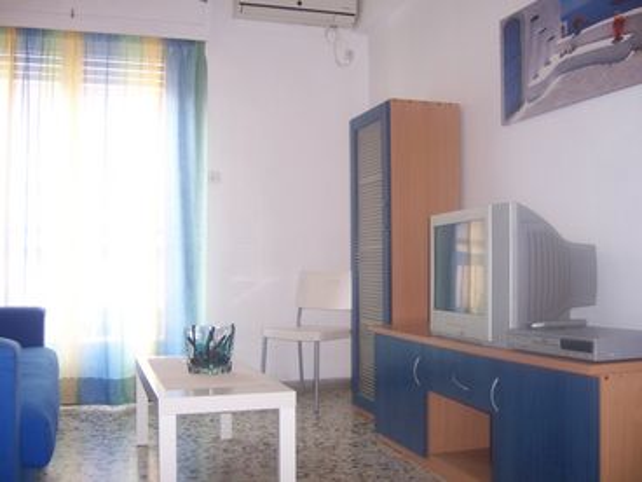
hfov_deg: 51.4
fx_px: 668
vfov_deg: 39.7
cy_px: 241
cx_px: 321
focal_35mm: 36
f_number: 2.8
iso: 80
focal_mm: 6.2
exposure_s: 1/30
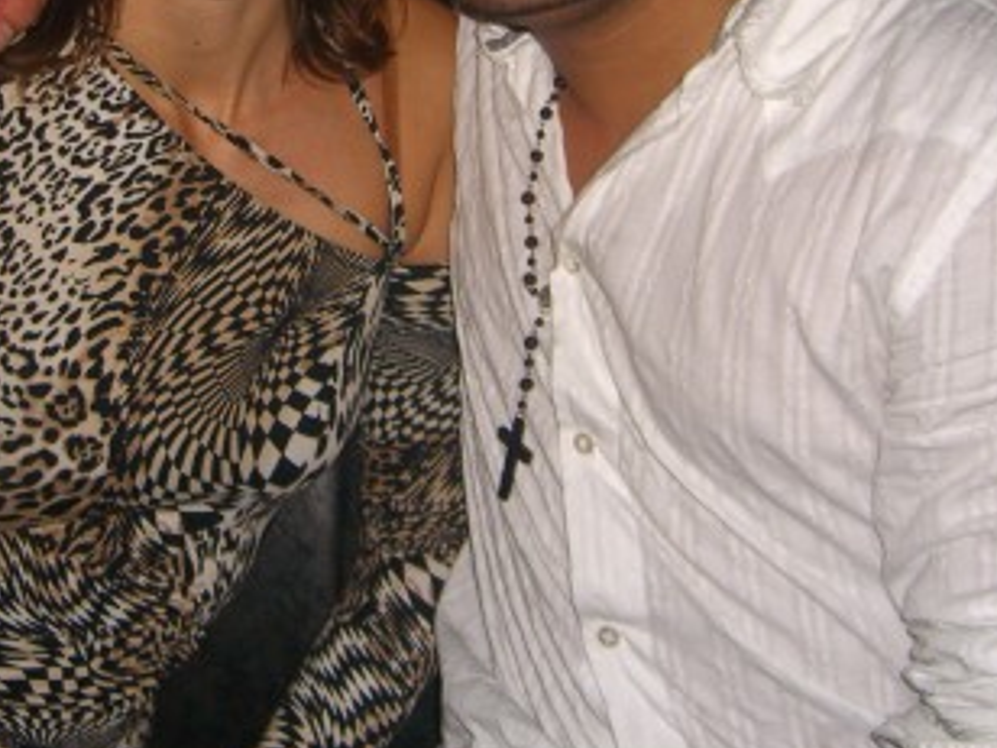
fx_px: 2131
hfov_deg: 26.1
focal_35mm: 74
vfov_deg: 19.5
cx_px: 308
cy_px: 74
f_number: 2.8
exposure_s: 1/60
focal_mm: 7.9
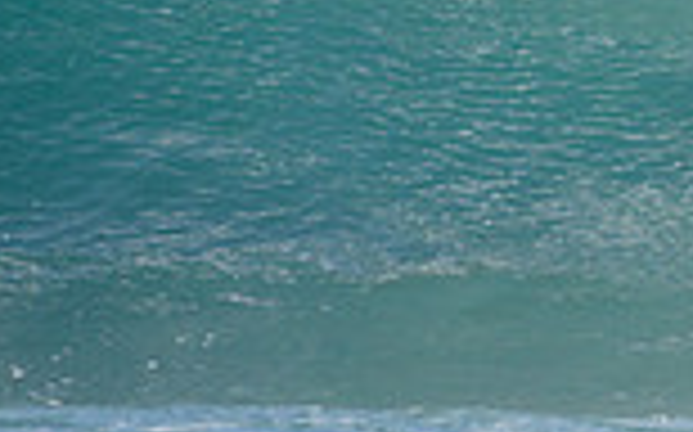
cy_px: -247
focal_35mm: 2355
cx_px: 1481
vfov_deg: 0.6
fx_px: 44445
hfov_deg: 0.9
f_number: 5.6
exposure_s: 1/2000
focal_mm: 500
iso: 125
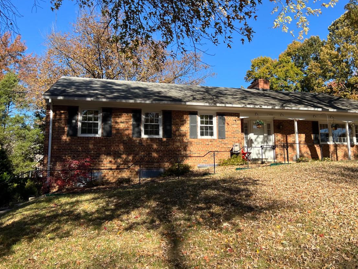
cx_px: 212
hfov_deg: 53.6
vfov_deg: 41.8
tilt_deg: +9.1
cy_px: 124
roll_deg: -1.6
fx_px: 352
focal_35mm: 34
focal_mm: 5.7
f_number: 1.5
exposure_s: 1/2083
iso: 50
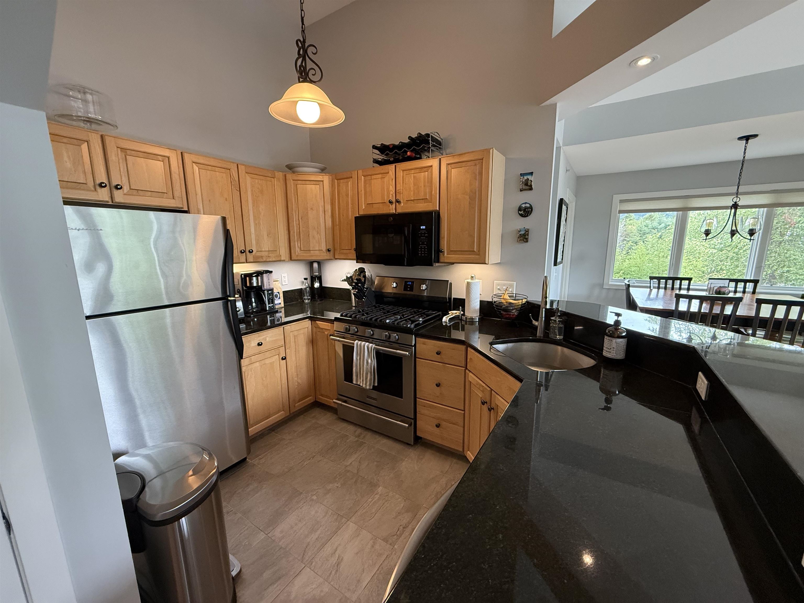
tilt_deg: -10.7
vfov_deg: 85.7
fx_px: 325
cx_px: 402
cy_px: 302
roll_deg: +0.6
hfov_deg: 102.1
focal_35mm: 14
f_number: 2.2
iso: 400
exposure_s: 1/60
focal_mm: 2.22
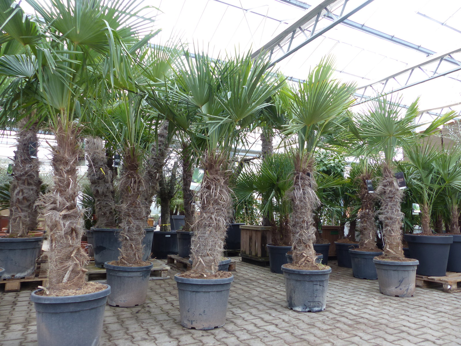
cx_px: 230
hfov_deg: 69.4
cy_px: 173
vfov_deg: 54.9
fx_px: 333
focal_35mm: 25
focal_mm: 4.5
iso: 100
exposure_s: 1/80
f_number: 2.8
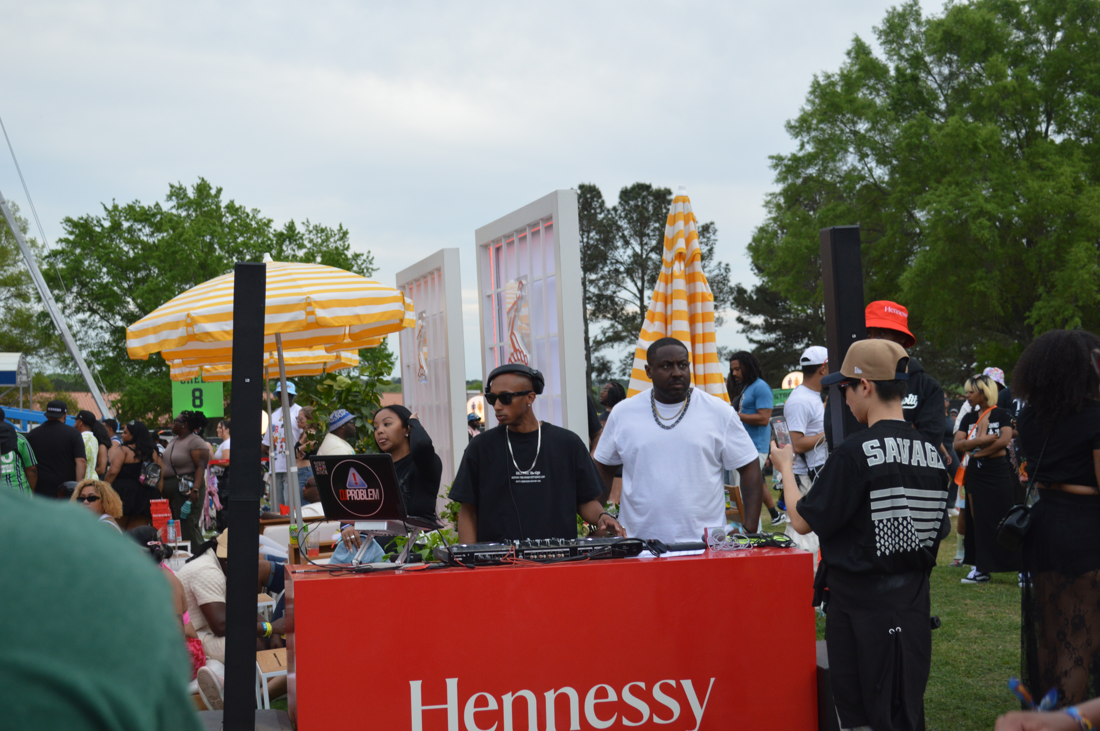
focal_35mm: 52
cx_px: 550
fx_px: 1603
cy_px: 366
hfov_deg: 37.9
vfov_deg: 25.7
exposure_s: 1/125
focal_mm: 35
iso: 400
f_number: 5.3
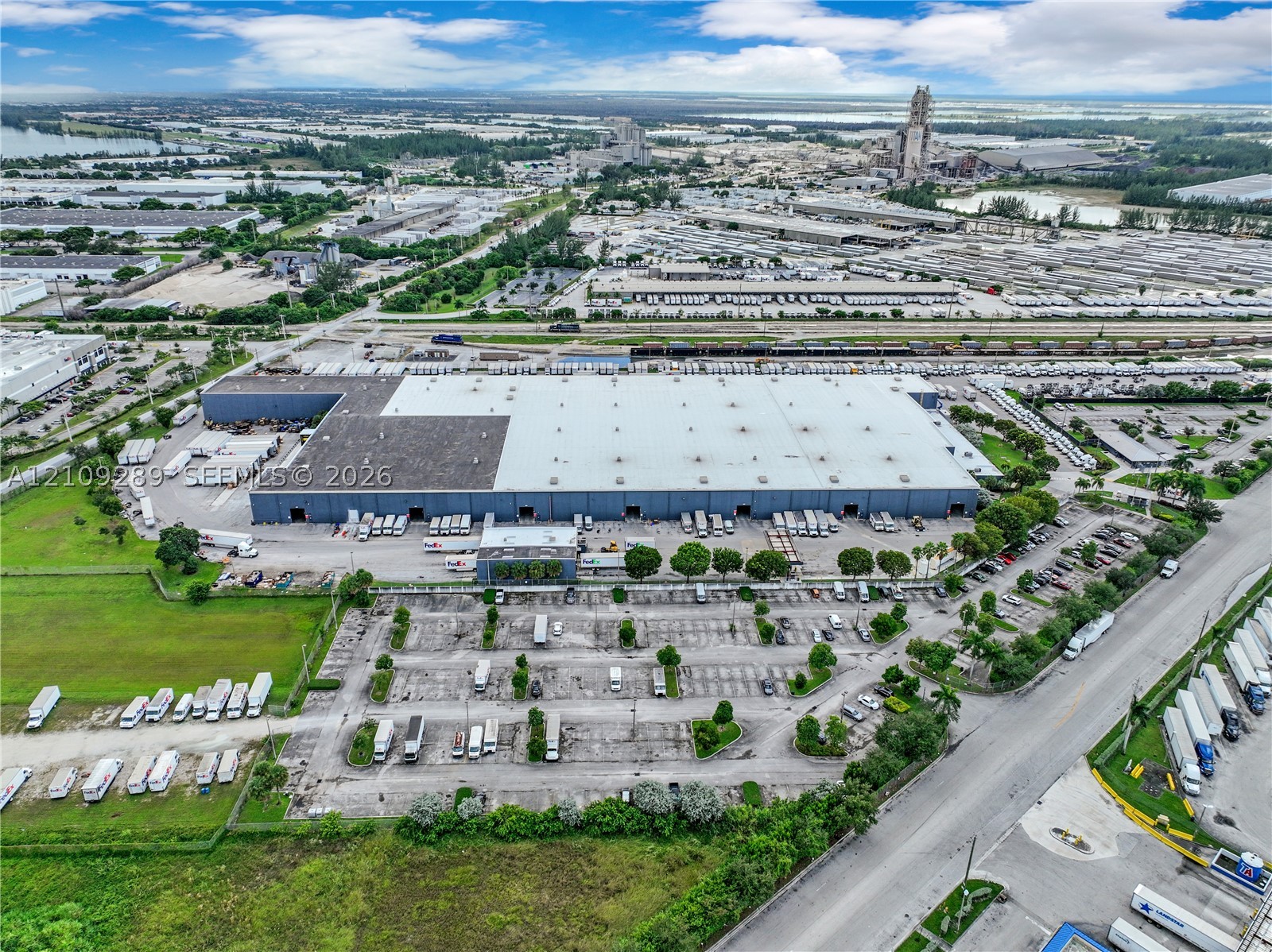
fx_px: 881
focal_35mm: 24
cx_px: 636
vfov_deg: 56.8
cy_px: 476
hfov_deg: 71.6
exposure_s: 1/1250
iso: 140
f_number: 2.8
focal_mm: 12.29
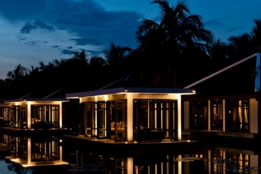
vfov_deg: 22.6
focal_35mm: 60
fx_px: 435
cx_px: 112
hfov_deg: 33.3
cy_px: 109
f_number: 4
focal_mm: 34
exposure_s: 6
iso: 100
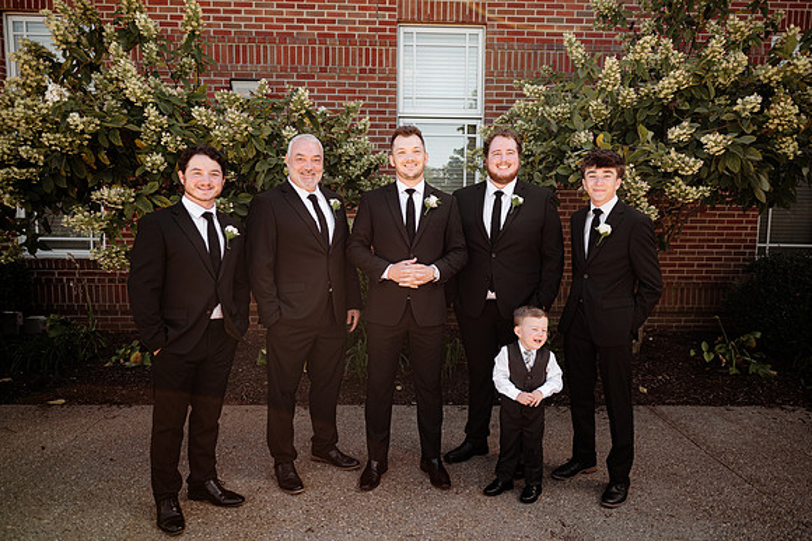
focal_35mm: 25
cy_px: 270
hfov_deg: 72.0
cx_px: 413
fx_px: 558
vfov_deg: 51.8
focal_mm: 24
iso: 125
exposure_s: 1/500
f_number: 2.2
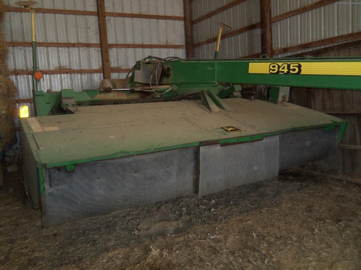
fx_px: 292
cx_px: 180
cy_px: 135
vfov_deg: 49.7
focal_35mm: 28
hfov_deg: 63.4
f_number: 3.9
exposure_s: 1/40
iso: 100
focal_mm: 5.1
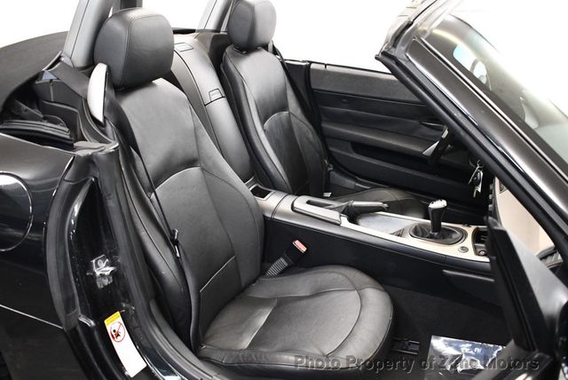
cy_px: 190
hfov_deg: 53.1
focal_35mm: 36
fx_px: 569
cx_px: 284
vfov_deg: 36.9
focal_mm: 18
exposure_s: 1/125
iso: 3200
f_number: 3.5
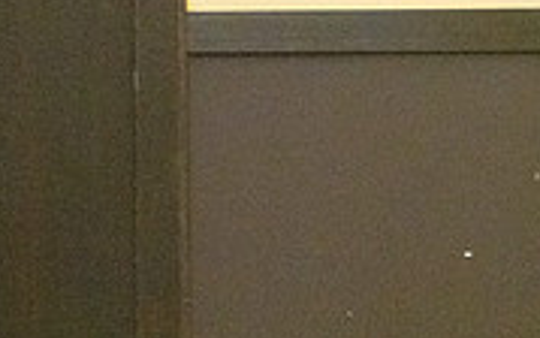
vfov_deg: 2.7
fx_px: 7302
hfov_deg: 4.2
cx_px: -172
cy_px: 119
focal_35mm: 496
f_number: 4.5
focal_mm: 150
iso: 10000
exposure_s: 1/1000
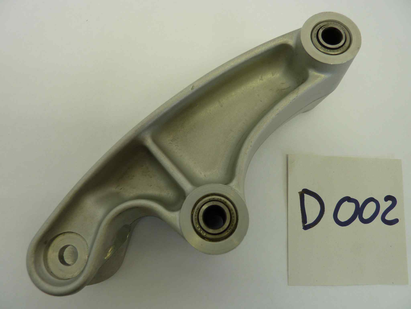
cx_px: 206
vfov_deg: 54.9
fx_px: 297
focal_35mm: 25
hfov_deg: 69.4
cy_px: 154
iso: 80
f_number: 3.3
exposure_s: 1/40
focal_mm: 4.1
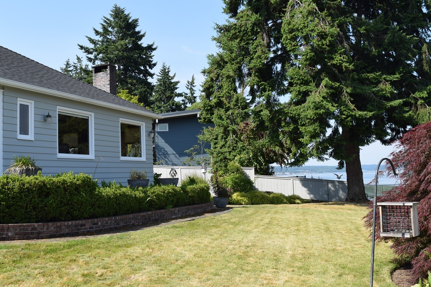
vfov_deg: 34.2
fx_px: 467
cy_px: 138
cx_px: 199
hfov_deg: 49.5
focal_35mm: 39
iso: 200
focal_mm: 22
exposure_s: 1/320
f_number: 8
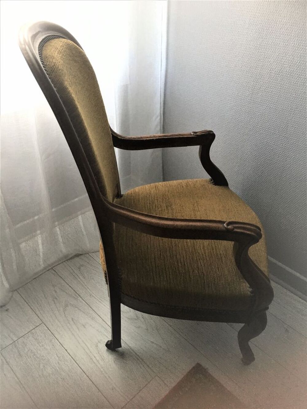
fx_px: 343
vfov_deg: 61.7
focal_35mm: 29
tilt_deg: -34.8
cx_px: 154
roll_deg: +0.9
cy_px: 204
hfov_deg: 48.2
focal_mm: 4.15
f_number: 2.2
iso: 64
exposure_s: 1/33
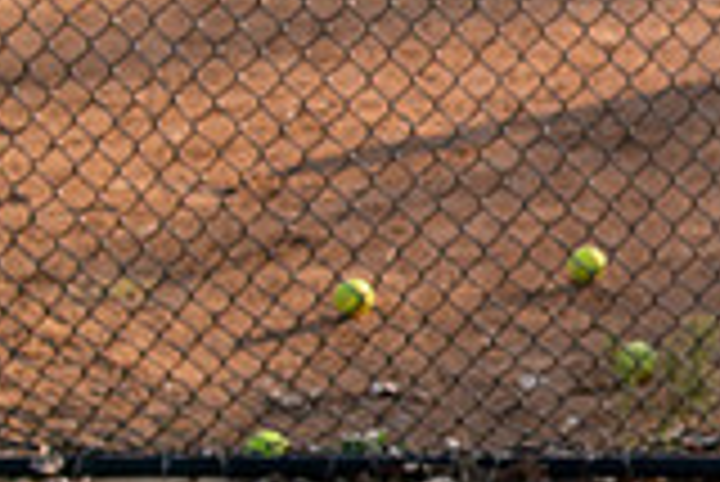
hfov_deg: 14.4
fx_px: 2542
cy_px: 70
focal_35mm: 127
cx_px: 1251
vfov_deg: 10.8
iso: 400
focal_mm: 35
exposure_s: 1/250
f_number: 7.1
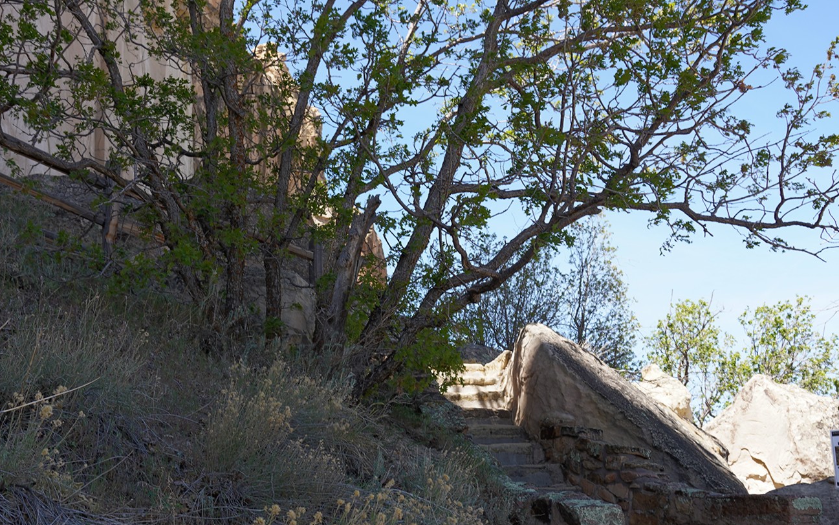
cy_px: 358
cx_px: 378
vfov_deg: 29.0
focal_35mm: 44
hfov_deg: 45.2
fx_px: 1006
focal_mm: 28
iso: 100
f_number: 8
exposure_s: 1/80
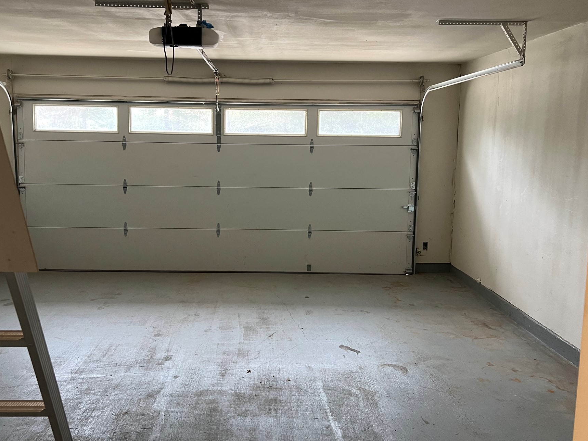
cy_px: 200
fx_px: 527
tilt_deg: -7.4
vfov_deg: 45.4
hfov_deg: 58.2
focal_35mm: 31
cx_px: 260
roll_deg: -0.6
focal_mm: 5.7
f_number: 1.5
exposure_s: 1/60
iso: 250
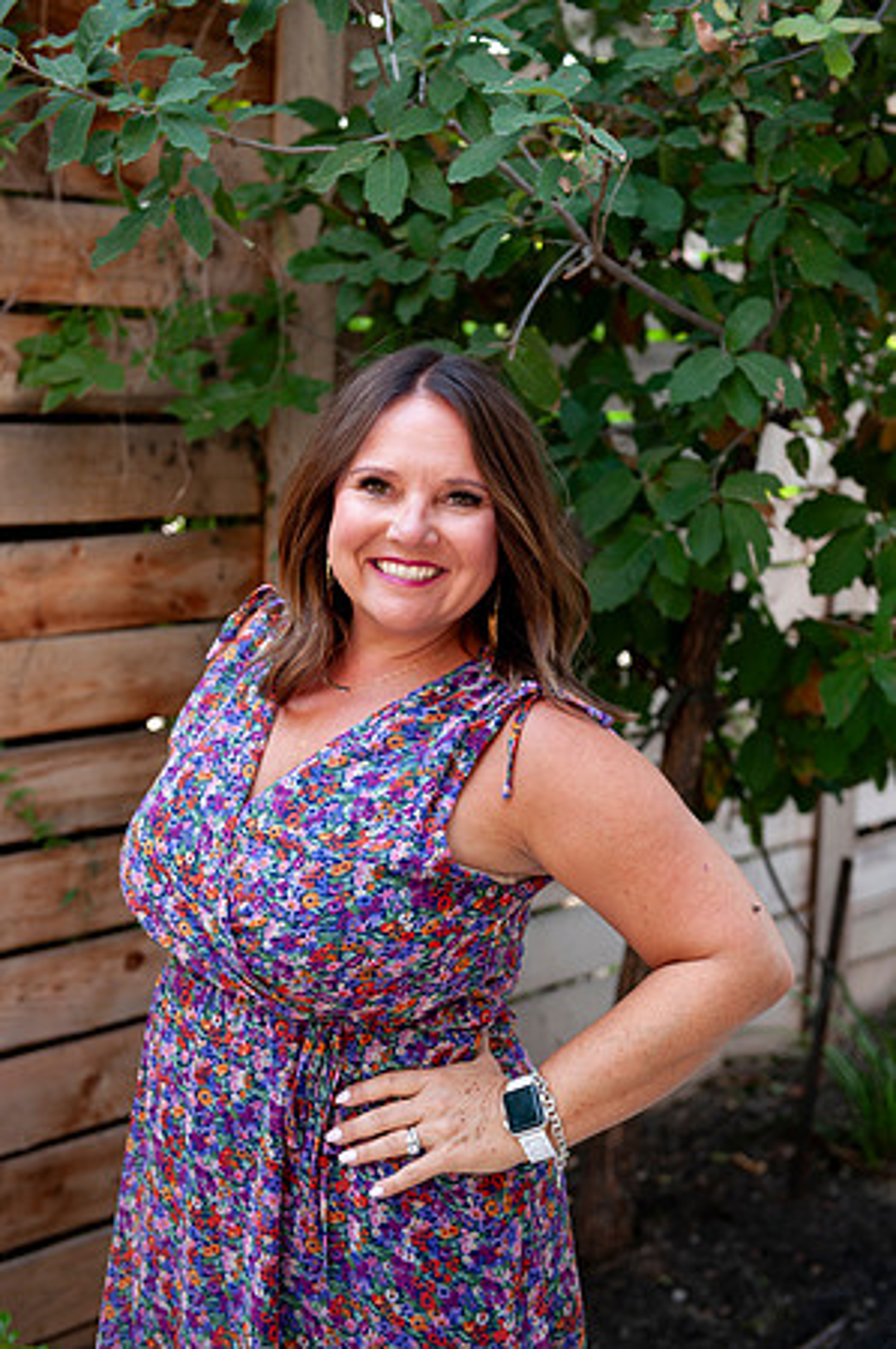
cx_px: 448
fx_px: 2058
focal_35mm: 55
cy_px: 674
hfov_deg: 24.6
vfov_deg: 36.3
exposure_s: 1/80
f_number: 4
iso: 100
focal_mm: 55
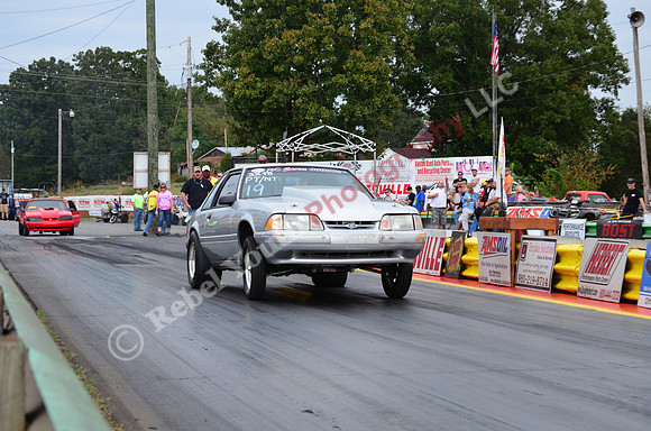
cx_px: 326
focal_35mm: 108
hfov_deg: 19.0
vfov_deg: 12.6
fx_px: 1949
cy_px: 216
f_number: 8
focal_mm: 72
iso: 1000
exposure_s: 1/1000
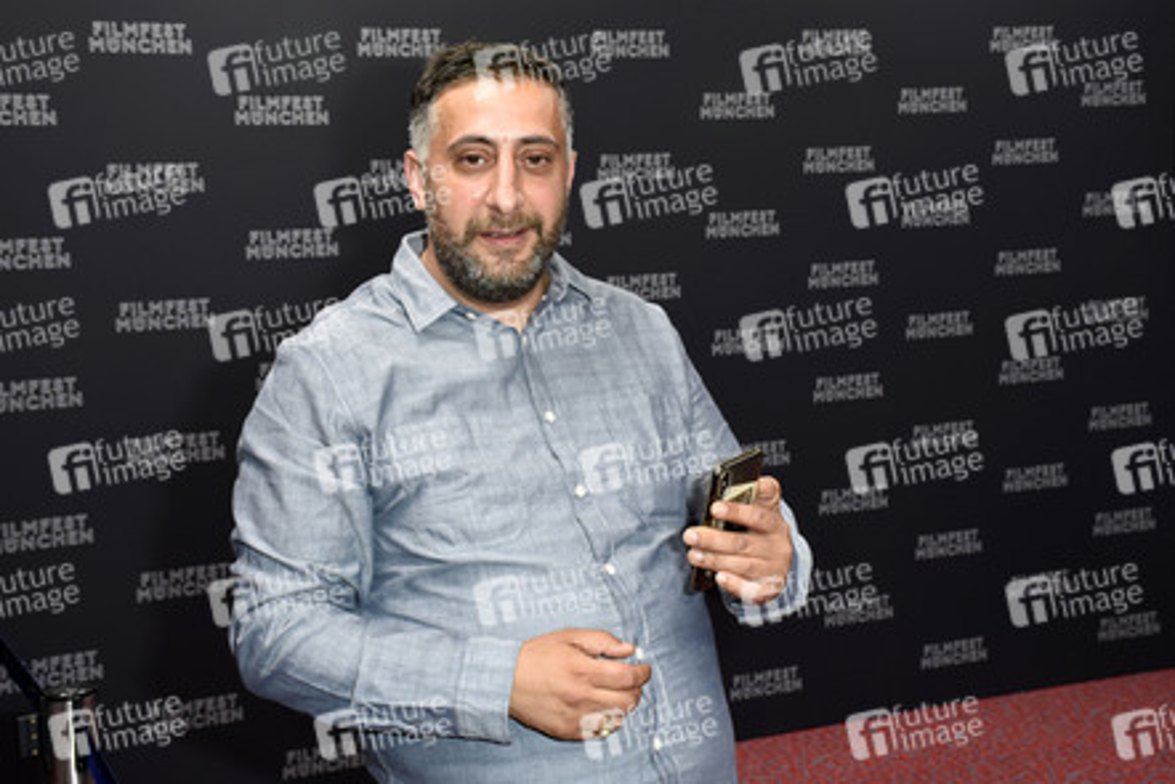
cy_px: 396
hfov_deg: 37.2
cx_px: 578
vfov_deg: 25.3
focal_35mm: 54
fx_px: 1747
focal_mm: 35
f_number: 6.3
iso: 800
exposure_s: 1/160
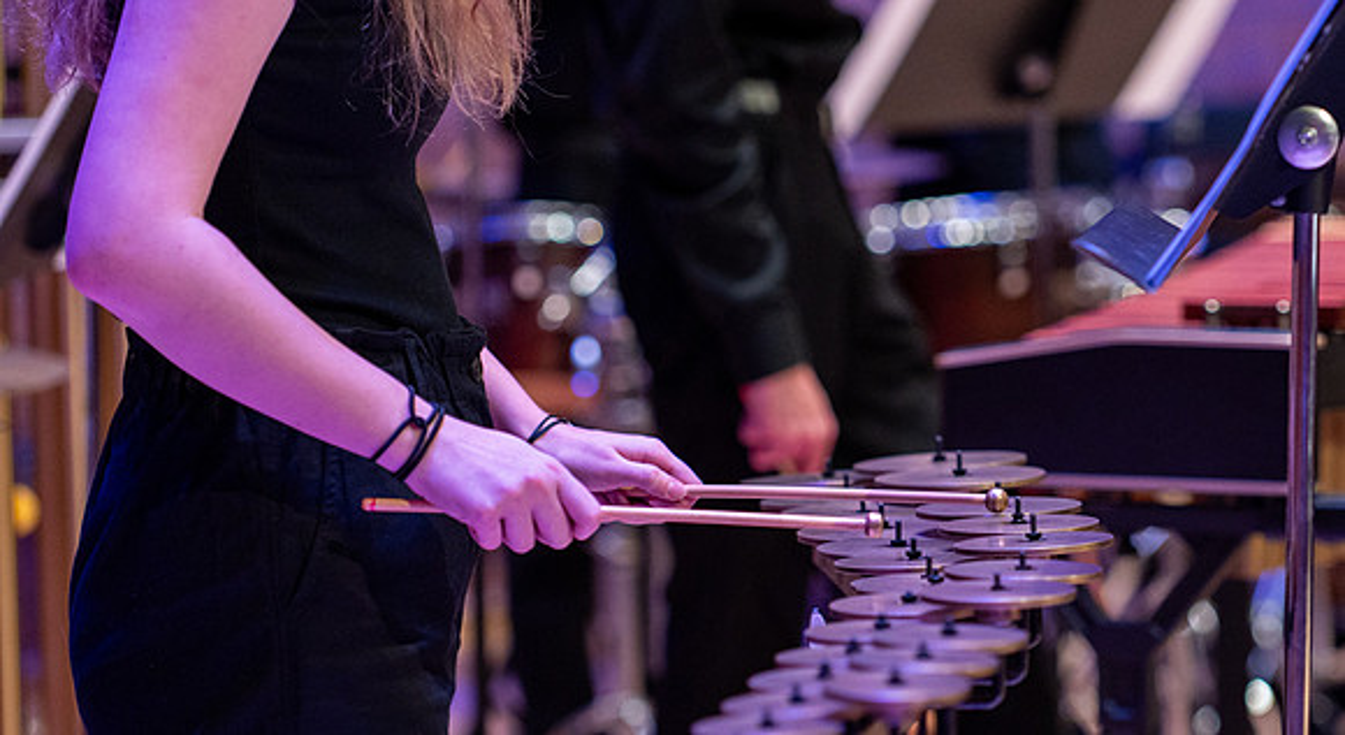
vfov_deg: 6.1
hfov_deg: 11.1
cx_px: 868
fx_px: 6943
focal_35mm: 196
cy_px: 335
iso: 1600
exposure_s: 1/320
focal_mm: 130
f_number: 2.8
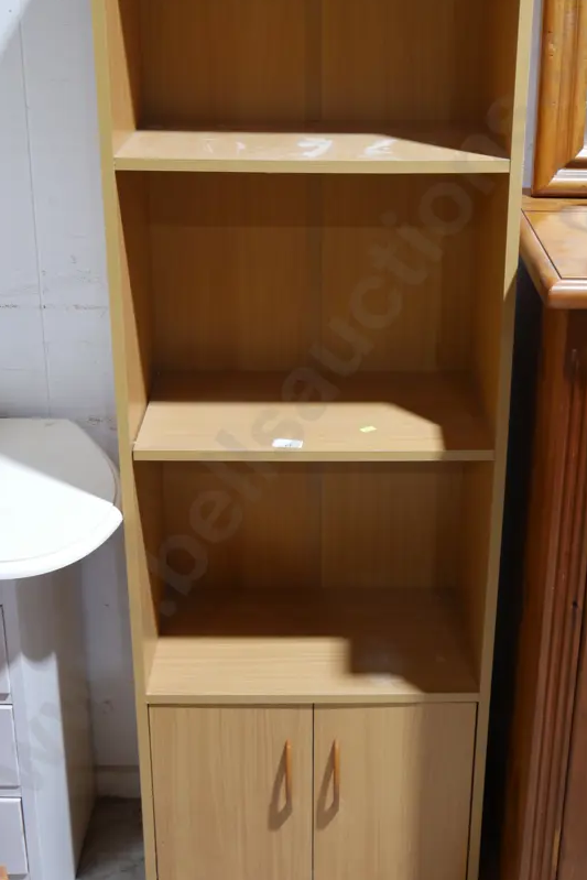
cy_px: 339
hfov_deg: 28.0
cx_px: 346
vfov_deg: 40.9
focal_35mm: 48
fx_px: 1173
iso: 500
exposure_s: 1/60
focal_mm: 18
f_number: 4
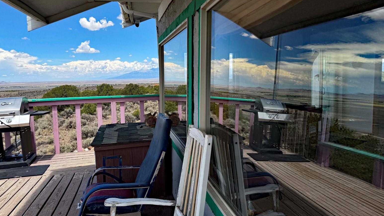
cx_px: 195
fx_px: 275
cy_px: 98
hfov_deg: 69.8
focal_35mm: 27
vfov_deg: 42.9
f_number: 1.78
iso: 80
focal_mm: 6.76
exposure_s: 1/6173
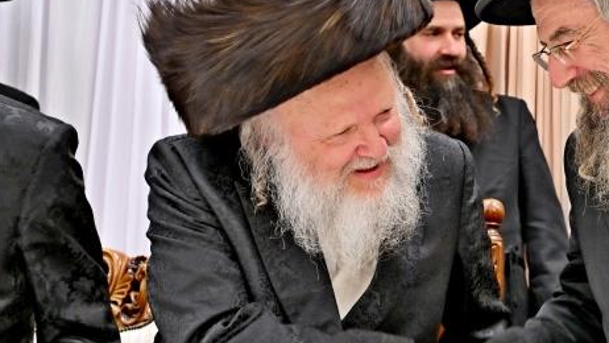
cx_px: 523
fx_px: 1276
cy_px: 119
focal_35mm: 79
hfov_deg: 26.1
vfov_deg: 15.3
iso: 640
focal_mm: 34
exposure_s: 1/200
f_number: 4
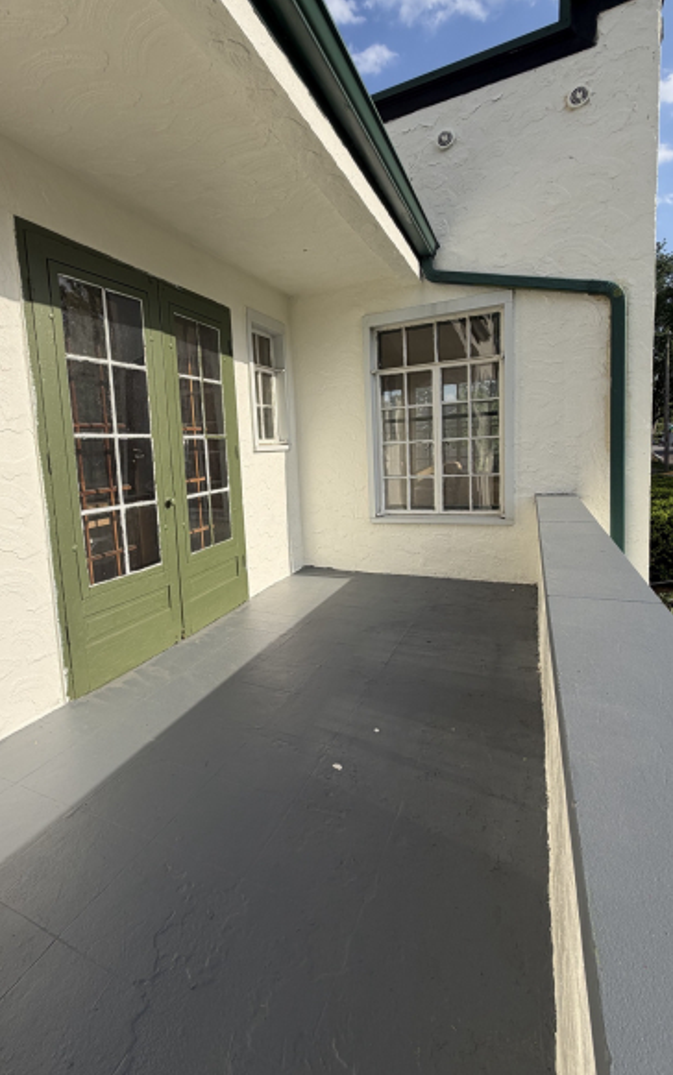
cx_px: 287
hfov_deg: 67.7
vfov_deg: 94.2
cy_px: 505
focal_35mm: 17
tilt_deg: -6.4
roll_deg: +1.7
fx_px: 499
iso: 20
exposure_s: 1/1001
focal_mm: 2.22
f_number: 2.2
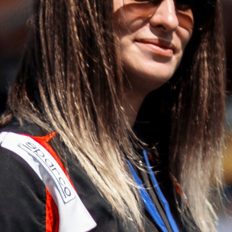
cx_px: 98
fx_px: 4618
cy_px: 354
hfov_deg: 2.9
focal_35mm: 609
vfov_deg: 2.9
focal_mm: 85
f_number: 1.8
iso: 100
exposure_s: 1/250
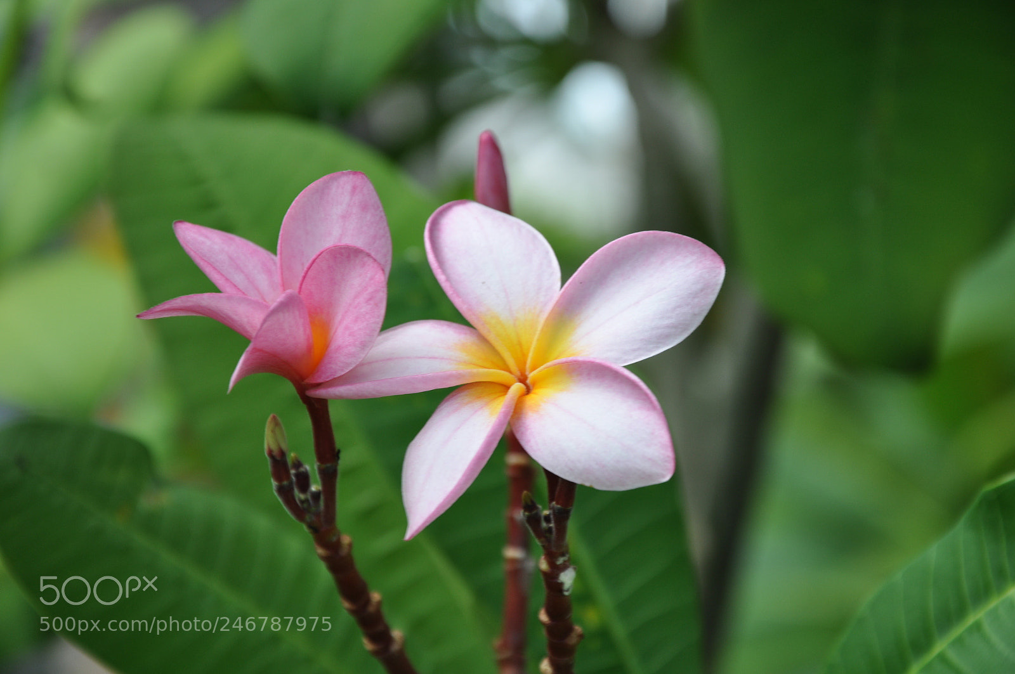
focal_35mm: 138
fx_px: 3886
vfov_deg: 9.9
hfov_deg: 14.9
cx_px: 508
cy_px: 337
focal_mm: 92
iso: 200
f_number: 8
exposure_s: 1/200
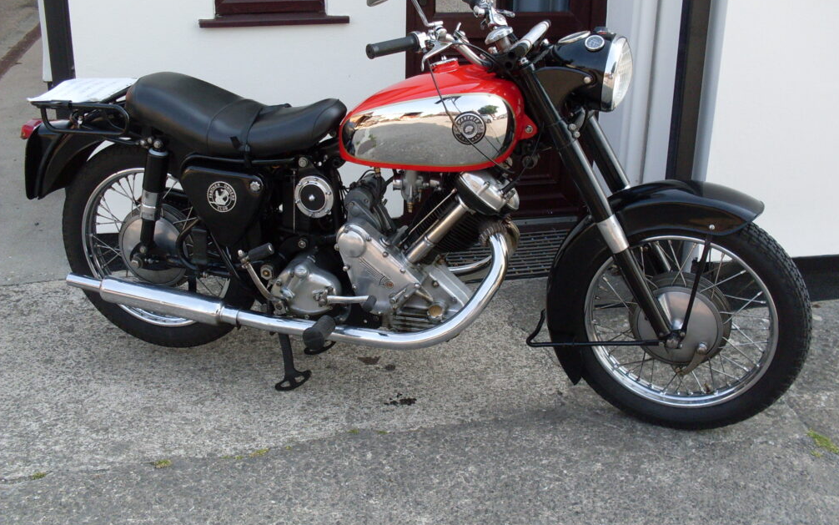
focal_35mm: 41
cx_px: 420
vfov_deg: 31.3
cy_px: 255
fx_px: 938
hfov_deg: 48.2
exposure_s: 1/350
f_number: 2.8
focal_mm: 6.3
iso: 80
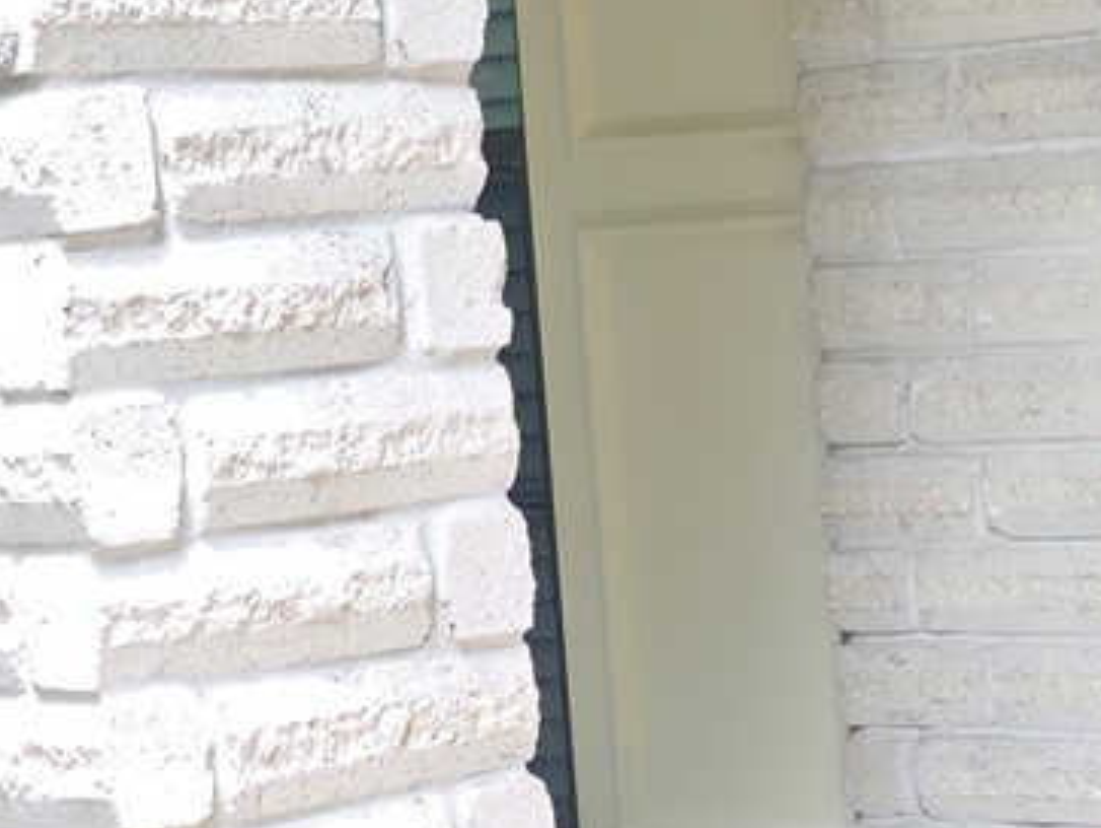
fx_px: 4138
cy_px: 868
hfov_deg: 15.1
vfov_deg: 11.3
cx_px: 748
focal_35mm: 130
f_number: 1.7
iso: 64
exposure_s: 1/180
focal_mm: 6.3
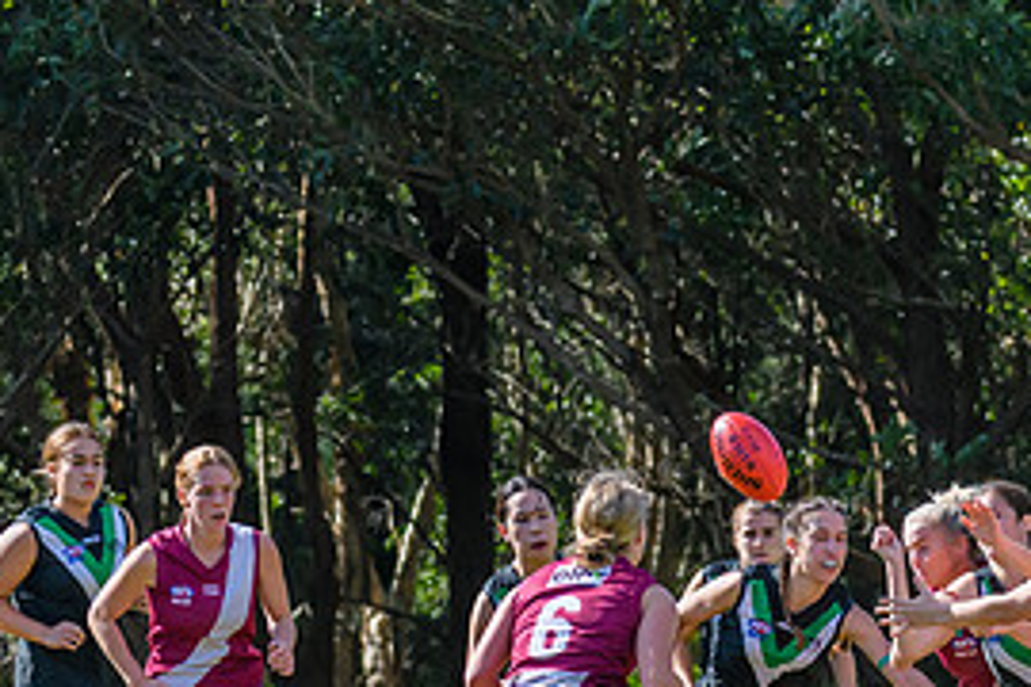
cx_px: 1156
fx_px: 15292
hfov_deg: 3.9
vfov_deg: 2.6
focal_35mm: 534
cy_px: 800
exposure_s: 1/1250
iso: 800
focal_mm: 170
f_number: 7.1
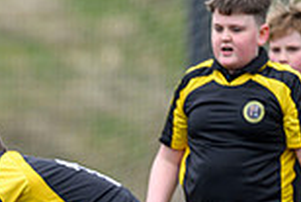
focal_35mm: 1510
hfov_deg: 1.4
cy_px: 266
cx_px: -238
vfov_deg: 0.9
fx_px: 12637
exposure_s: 1/1600
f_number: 3.5
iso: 500
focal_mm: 400
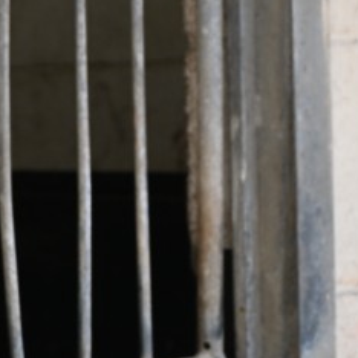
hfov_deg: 9.4
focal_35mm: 182
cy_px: 229
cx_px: -159
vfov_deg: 9.6
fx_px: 2131
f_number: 4.8
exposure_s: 1/250
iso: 200
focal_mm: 29
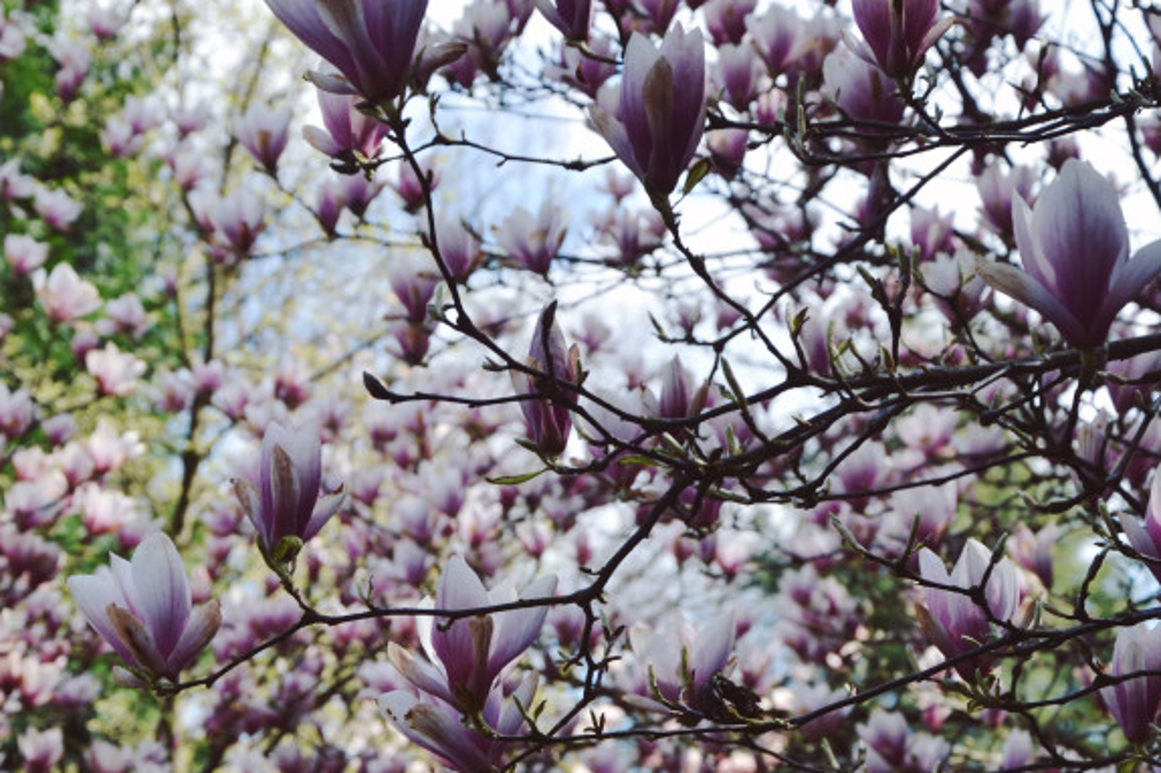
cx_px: 426
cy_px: 445
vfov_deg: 11.3
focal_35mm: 121
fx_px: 3901
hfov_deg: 16.9
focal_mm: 58
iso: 100
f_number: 6.3
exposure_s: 1/160
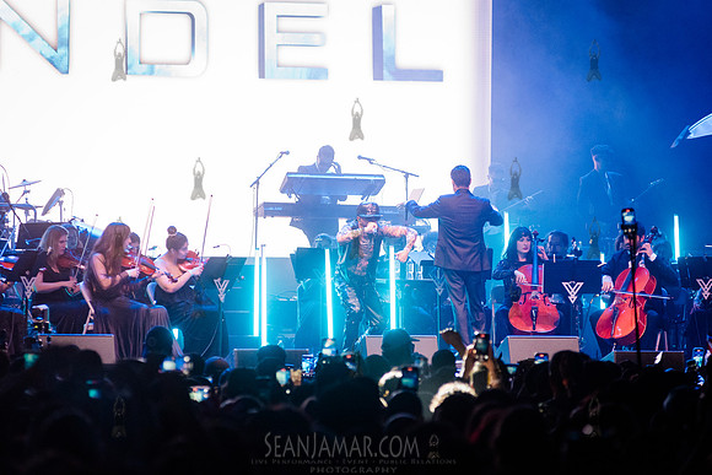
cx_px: 356
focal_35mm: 188
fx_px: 3722
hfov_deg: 10.9
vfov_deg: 7.3
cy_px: 238
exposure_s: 1/500
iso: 5000
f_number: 4
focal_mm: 185
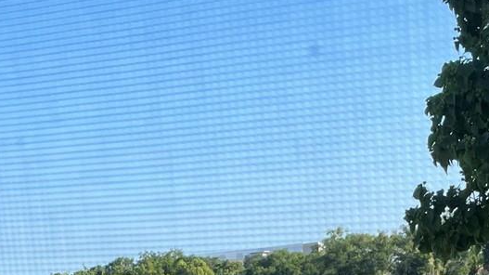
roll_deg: +4.8
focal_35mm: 86
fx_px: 1115
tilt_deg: -5.6
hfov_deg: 24.7
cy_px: 464
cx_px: 198
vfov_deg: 13.0
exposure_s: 1/932
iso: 32
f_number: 1.6
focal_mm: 4.2
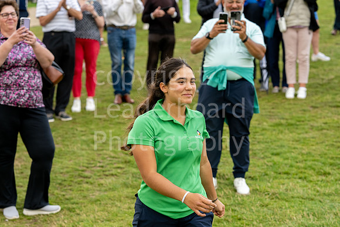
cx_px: 157
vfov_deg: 14.0
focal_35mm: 98
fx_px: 923
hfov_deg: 20.9
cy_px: 125
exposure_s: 1/500
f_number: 4
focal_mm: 85
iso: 400
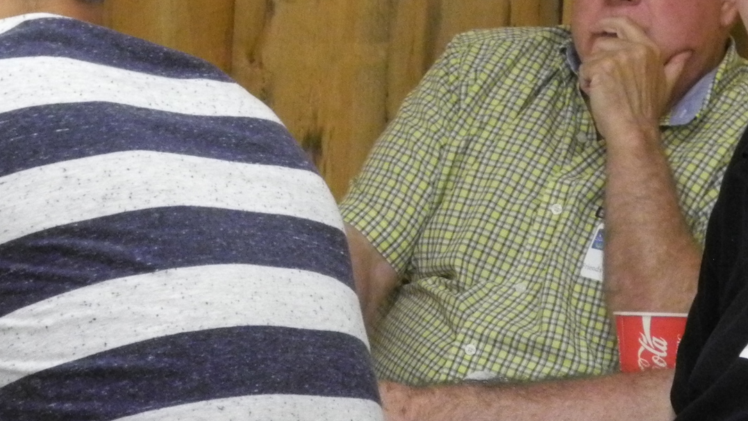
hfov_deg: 7.2
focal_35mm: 301
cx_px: 194
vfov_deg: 4.0
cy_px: 129
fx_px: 5970
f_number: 4.5
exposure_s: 1/20.2
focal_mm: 25.4
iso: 800
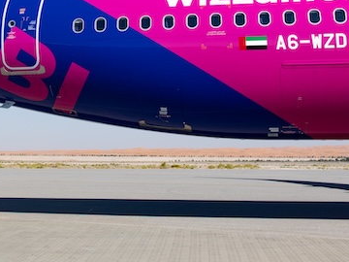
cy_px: -14
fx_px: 776
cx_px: 50
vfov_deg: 18.5
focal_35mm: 77
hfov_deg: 24.8
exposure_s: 1/400
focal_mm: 32
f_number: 8
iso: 100
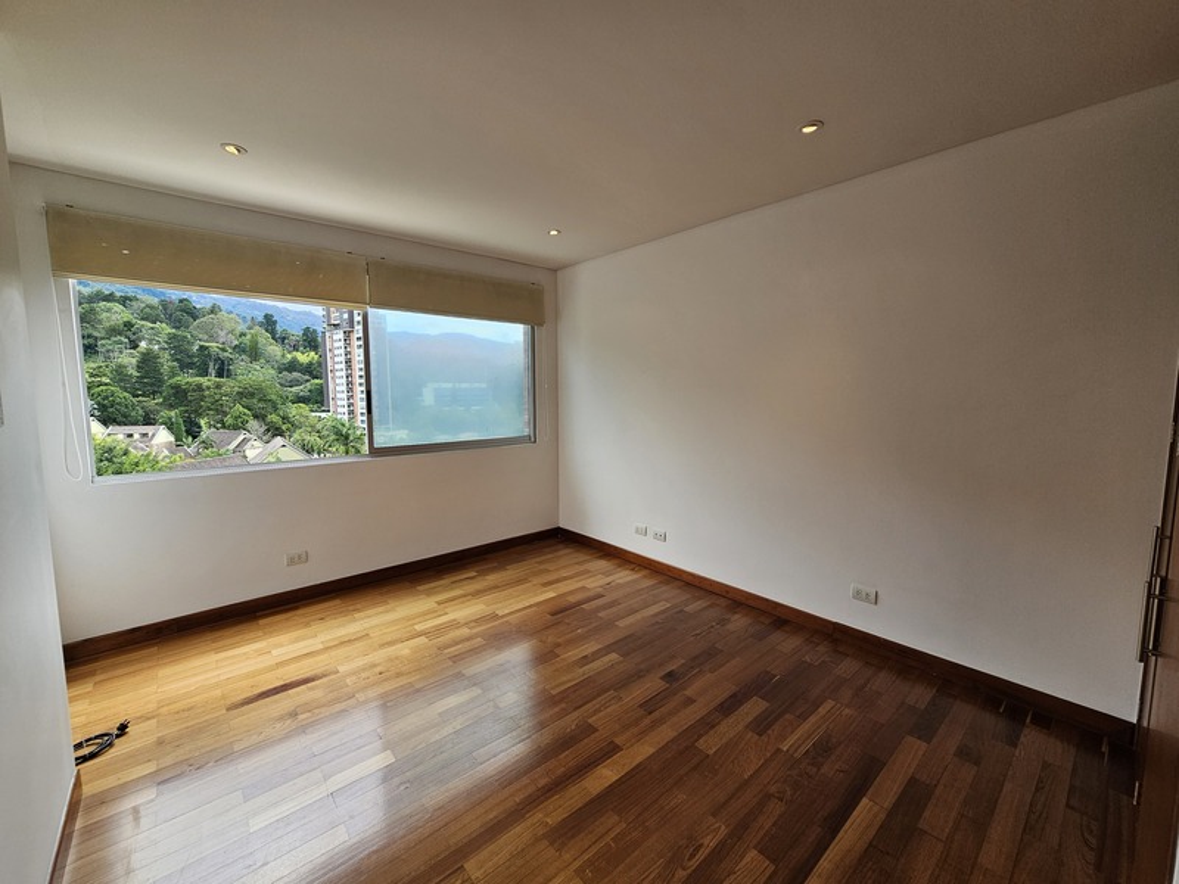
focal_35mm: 13
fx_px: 443
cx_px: 590
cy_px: 442
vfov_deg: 89.9
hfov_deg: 106.2
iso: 50
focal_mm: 2.2
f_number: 2.2
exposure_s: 1/219
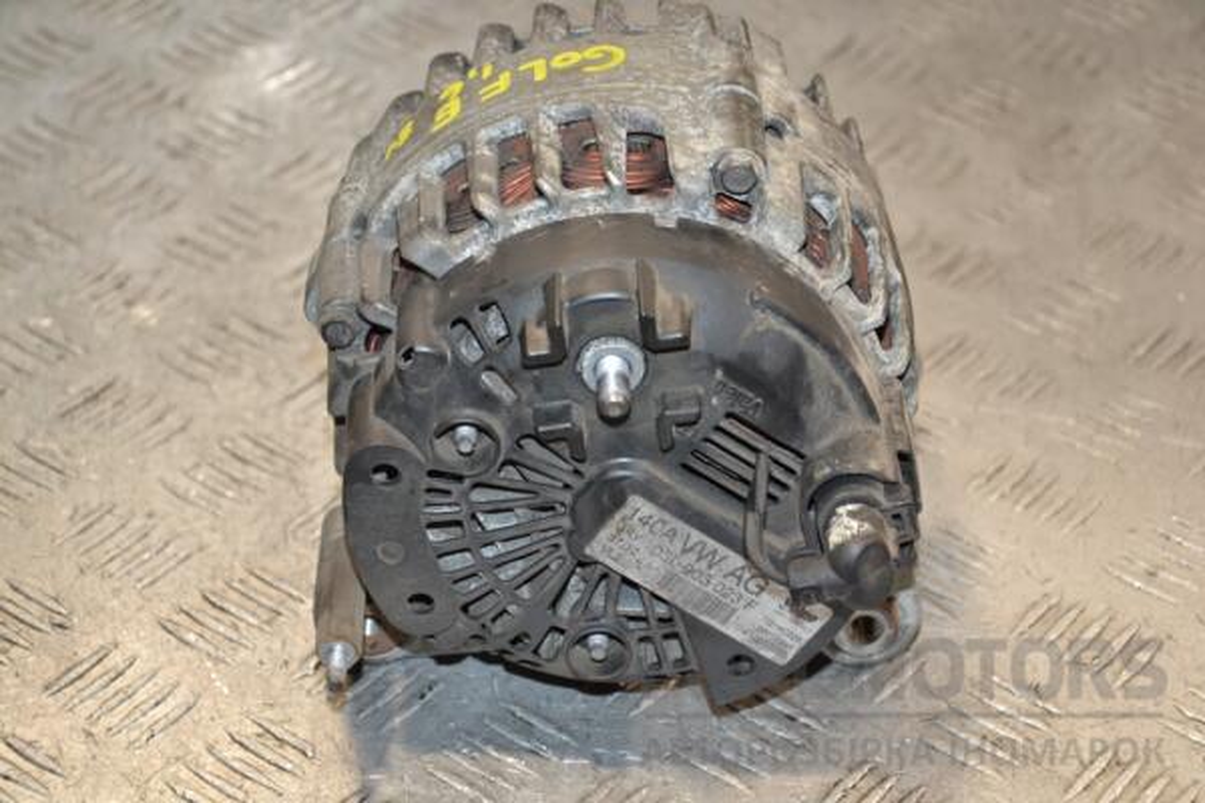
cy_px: 402
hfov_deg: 23.4
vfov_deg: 15.7
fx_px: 2912
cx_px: 602
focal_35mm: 87
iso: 800
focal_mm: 58
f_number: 5
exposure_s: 1/200
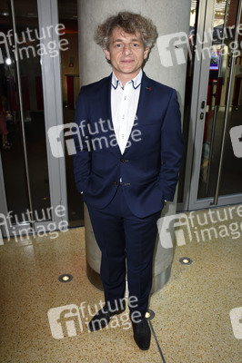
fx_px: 303
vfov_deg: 62.0
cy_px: 182
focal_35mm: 30
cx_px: 121
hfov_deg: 43.5
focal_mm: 20
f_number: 5.6
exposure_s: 1/125
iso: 800
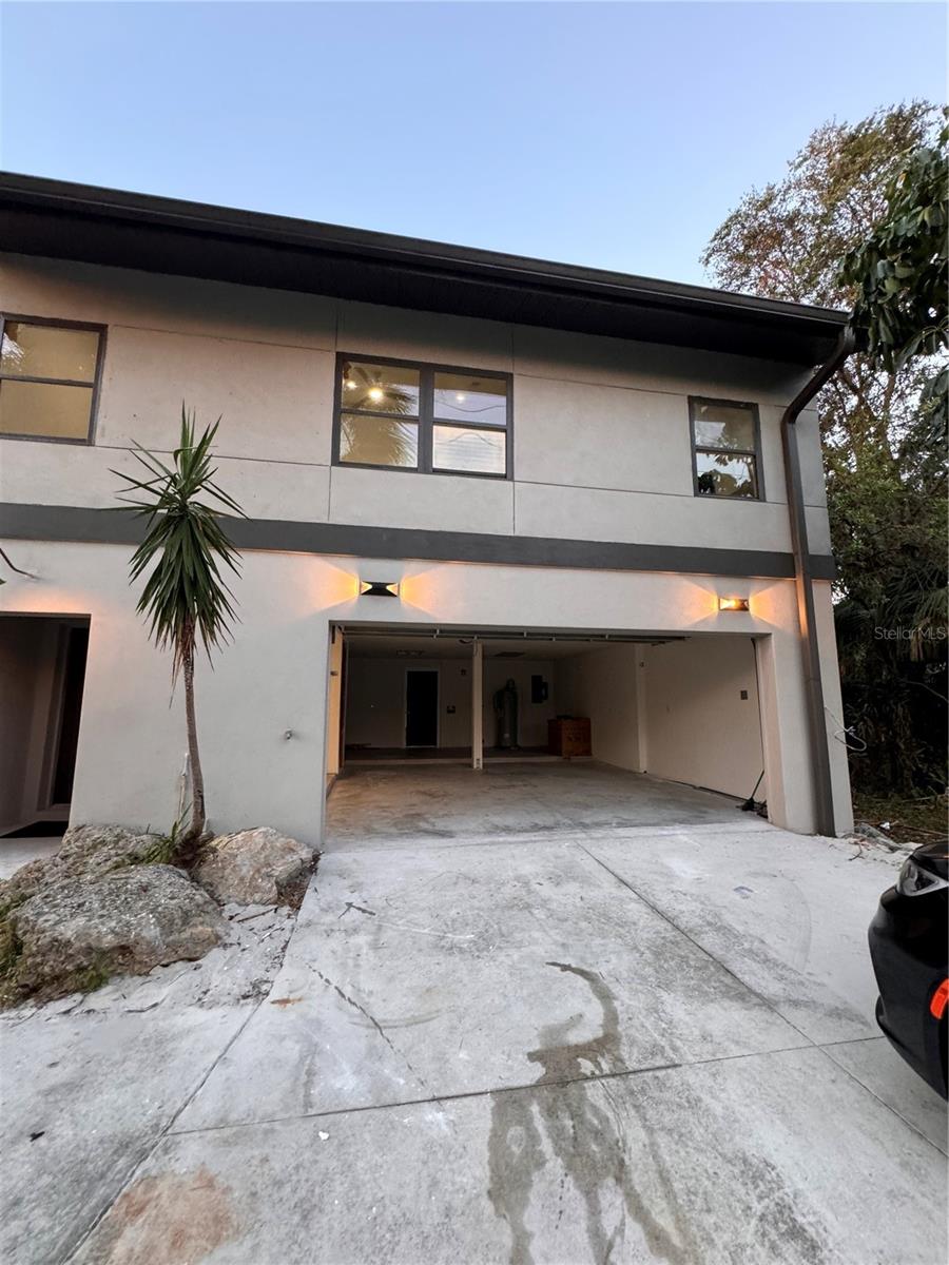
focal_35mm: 14
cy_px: 632
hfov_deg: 85.7
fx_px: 512
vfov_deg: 102.1
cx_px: 474
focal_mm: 2.22
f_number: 2.2
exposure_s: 1/120
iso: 250
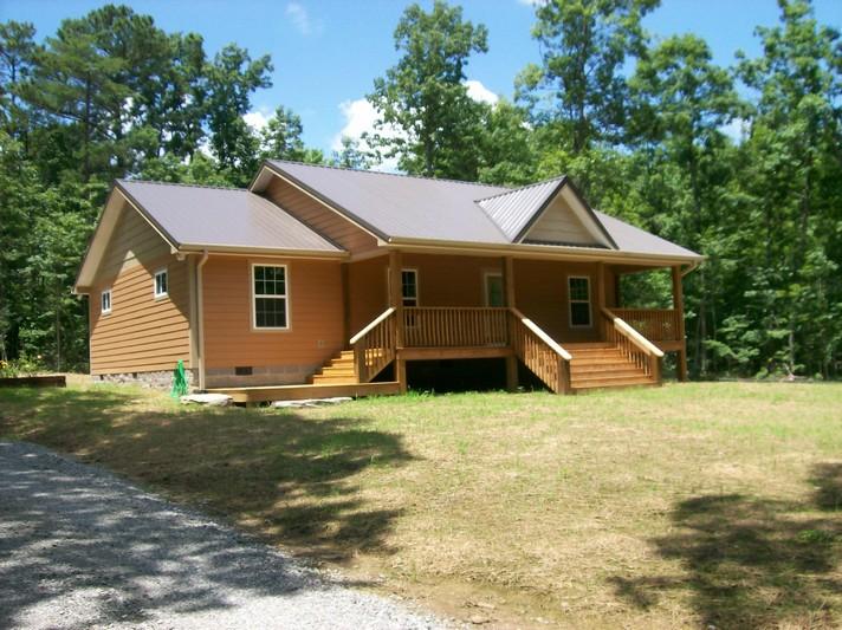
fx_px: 875
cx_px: 421
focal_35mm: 36
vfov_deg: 39.6
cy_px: 315
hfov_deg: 51.4
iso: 80
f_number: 4.8
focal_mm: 6
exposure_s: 1/377
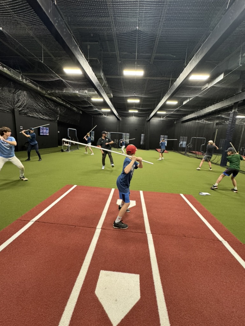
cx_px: 122
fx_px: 132
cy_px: 163
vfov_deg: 102.1
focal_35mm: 14
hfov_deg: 85.7
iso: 320
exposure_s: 1/120
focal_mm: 2.22
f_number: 2.2
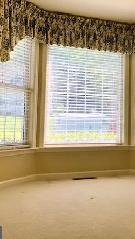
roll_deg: -0.8
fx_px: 280
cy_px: 110
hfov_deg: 25.9
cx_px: 132
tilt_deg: +3.3
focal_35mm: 44
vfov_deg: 46.3
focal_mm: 3.99
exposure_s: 1/256
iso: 20
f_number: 1.8
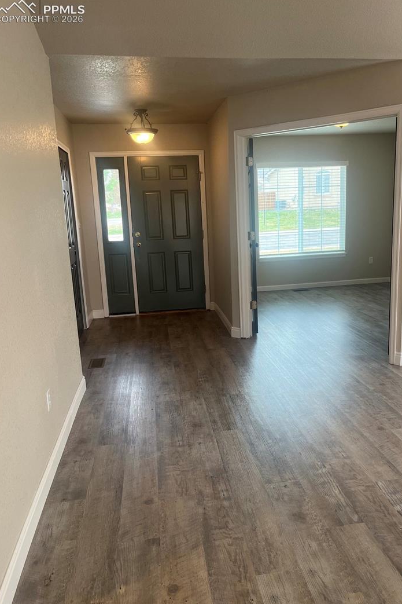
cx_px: 227
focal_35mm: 28
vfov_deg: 65.5
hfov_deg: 46.3
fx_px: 469
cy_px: 310
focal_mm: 5.1
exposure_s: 1/60
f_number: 1.6
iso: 80
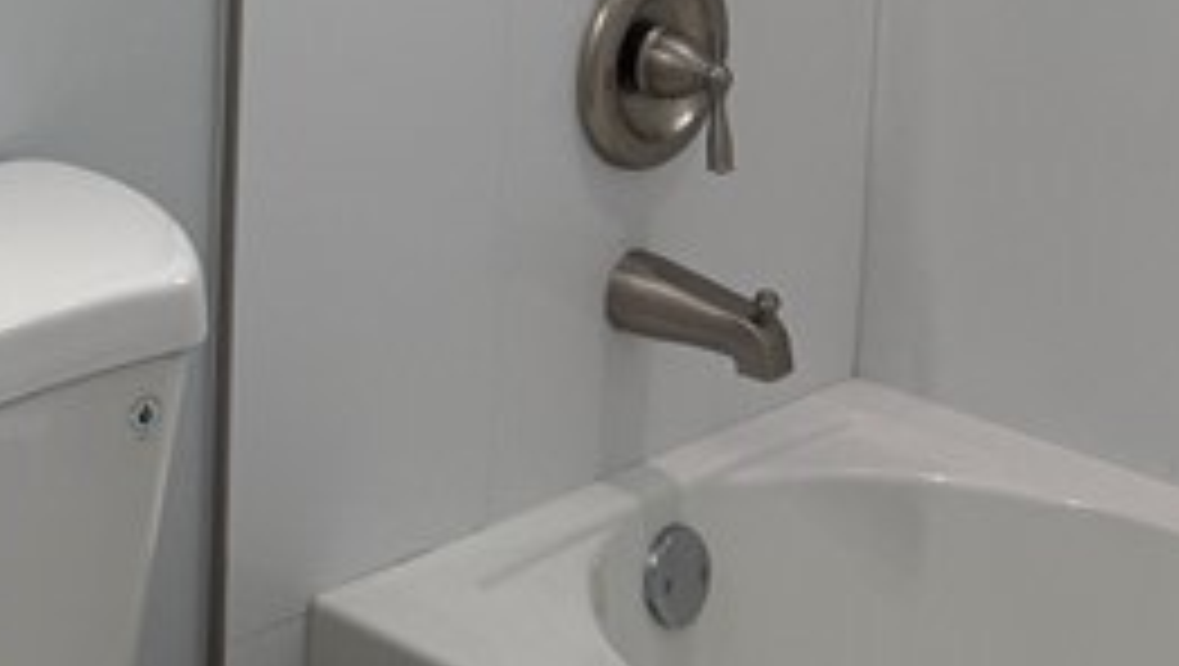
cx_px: -198
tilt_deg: -8.2
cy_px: -378
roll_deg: -0.2
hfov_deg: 19.8
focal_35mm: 102
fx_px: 3192
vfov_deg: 11.4
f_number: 1.78
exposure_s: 1/131
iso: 80
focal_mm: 6.76
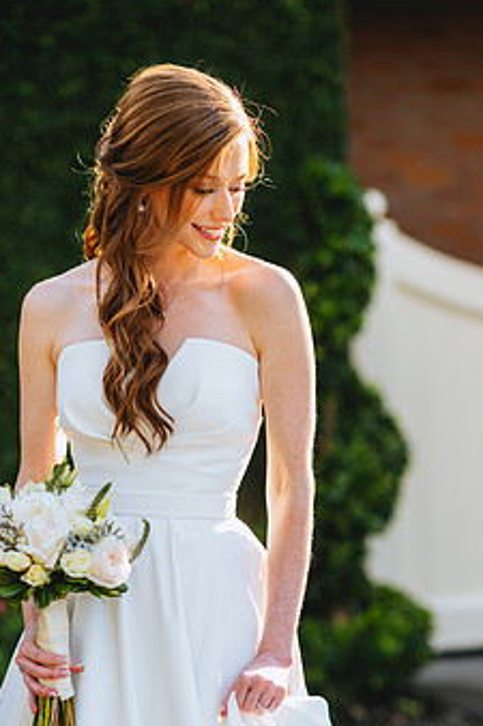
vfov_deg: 18.1
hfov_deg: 12.1
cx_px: 250
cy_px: 470
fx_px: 2276
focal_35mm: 113
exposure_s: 1/800
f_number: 2
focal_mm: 85
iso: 100
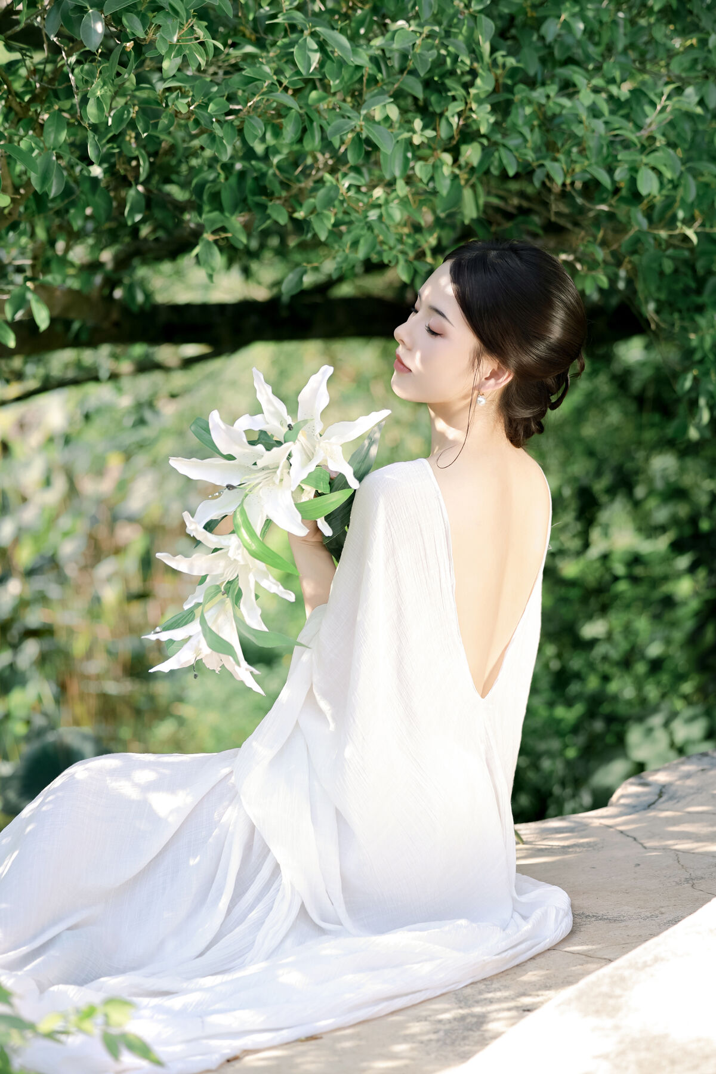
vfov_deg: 29.2
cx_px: 358
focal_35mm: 69
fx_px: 2058
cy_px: 537
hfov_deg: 19.7
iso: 100
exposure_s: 1/250
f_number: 3.2
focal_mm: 70
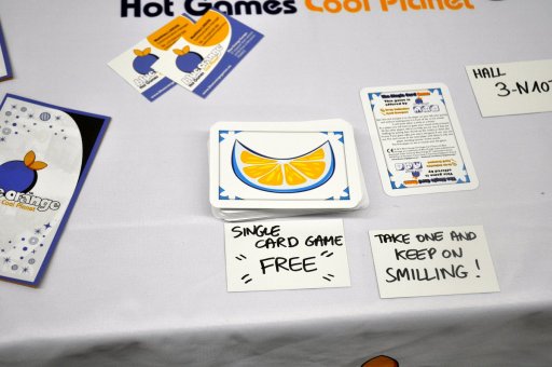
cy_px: 184
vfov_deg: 23.7
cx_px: 276
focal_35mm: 57
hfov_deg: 35.1
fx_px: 873
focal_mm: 38
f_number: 4.2
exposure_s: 1/60
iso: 400
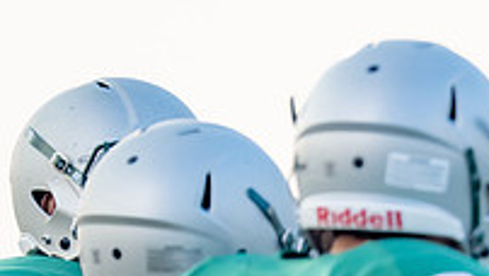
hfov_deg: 3.4
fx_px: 8123
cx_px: 668
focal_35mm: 626
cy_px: 466
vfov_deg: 1.9
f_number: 2.8
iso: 500
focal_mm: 164
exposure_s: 1/1250
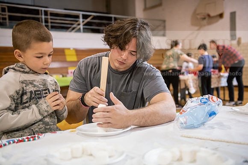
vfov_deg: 33.4
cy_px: 82
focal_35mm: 40
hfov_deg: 48.4
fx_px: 276
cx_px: 124
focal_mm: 40
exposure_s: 1/160
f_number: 3.2
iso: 1250
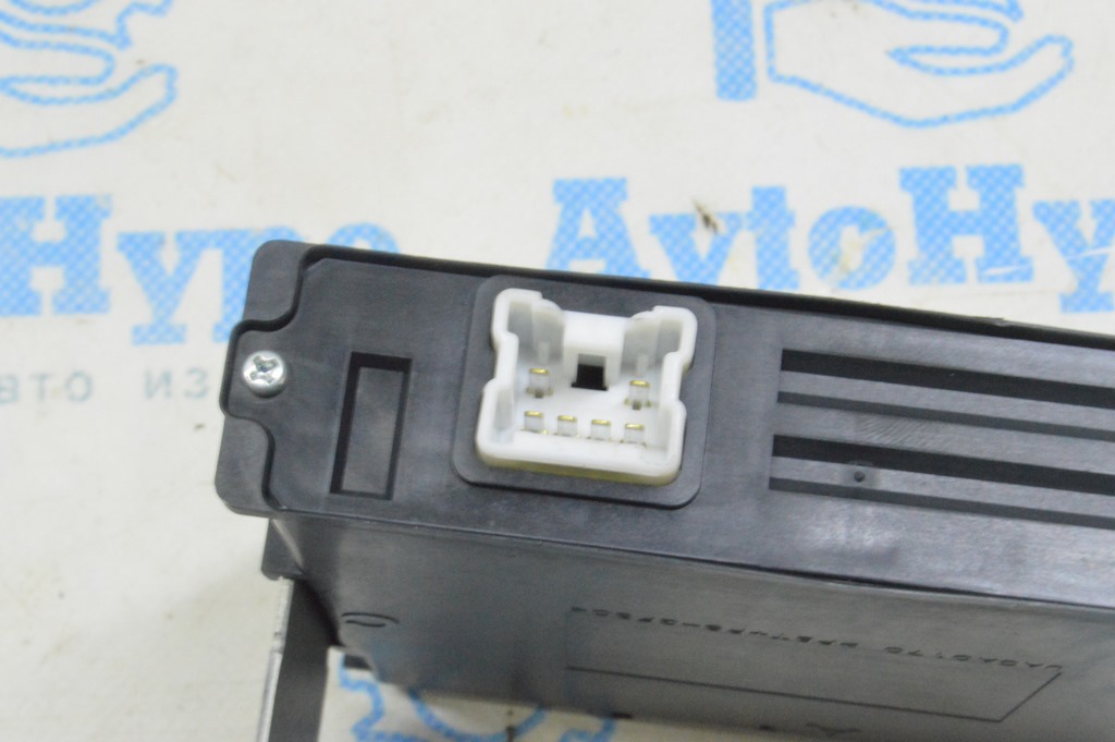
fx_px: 2321
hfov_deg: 27.0
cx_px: 558
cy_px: 371
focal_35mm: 75
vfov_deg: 18.2
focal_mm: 50
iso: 6400
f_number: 20
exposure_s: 1/15
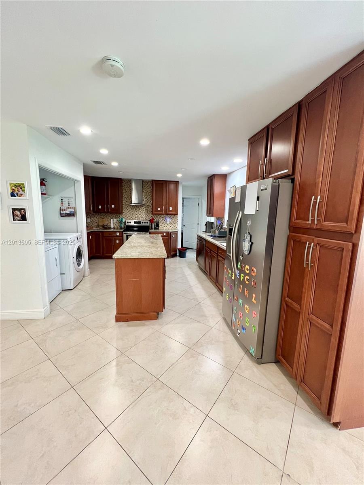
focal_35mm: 13
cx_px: 182
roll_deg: -2.0
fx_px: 182
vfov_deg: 106.2
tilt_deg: -9.0
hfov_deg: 89.9
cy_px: 242
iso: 250
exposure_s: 1/60
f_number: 1.8
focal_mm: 1.57
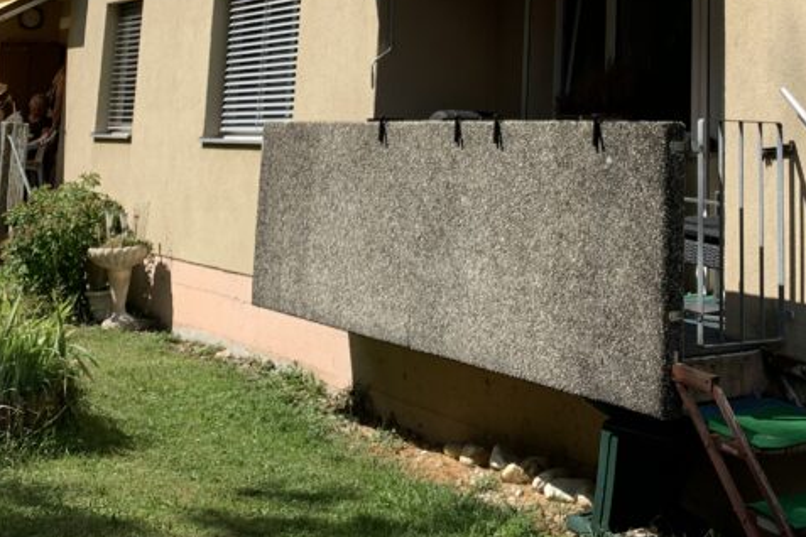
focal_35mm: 58
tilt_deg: +10.6
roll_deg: -0.5
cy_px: -79
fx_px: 1298
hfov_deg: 34.0
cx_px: 578
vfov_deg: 21.9
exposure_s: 1/2208
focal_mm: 4.25
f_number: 1.8
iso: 25
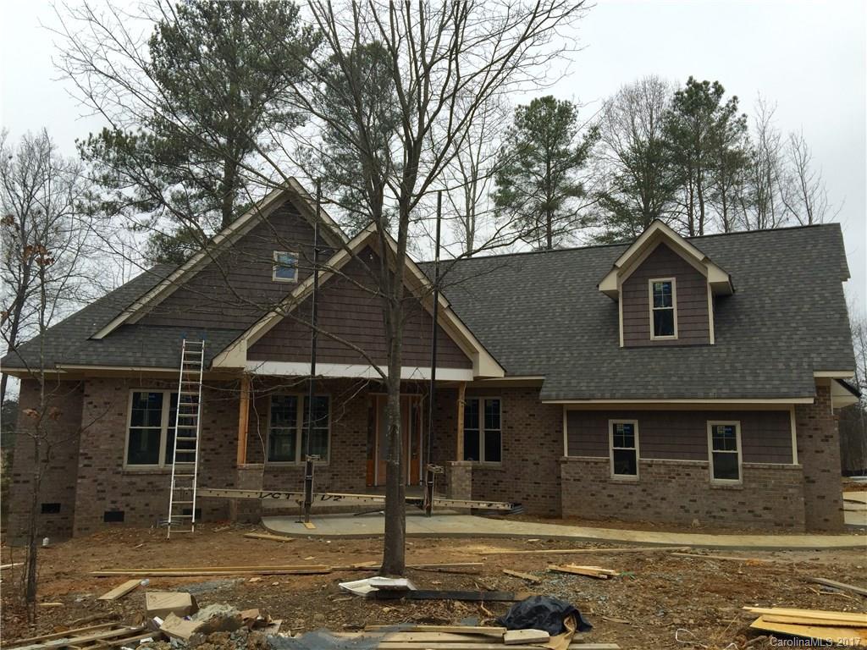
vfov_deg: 48.2
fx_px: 726
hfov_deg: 61.7
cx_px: 434
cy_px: 325
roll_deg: -1.3
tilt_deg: +9.2
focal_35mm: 29
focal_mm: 4.15
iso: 32
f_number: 2.2
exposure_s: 1/460
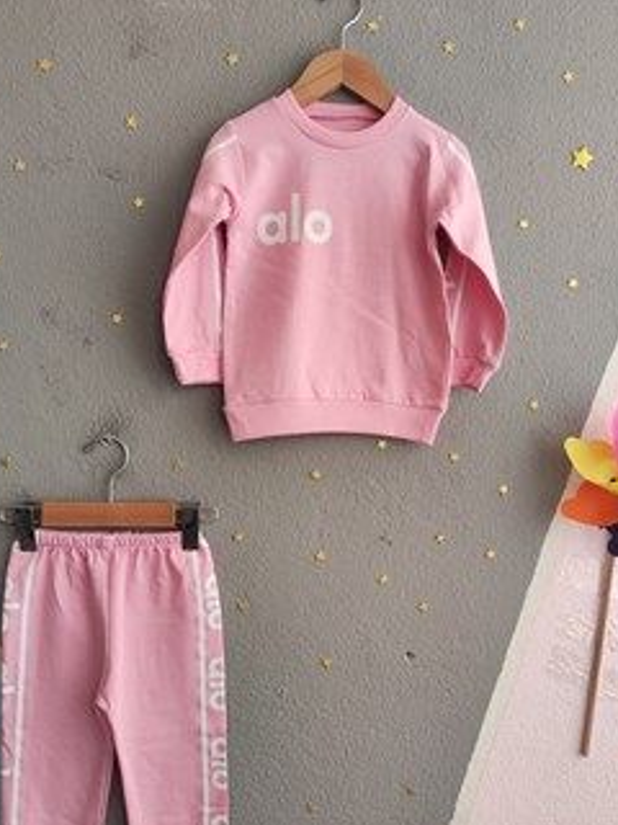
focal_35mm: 31
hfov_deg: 45.4
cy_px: 468
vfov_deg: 58.1
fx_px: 738
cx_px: 319
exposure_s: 1/100
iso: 344
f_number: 1.88
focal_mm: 5.59
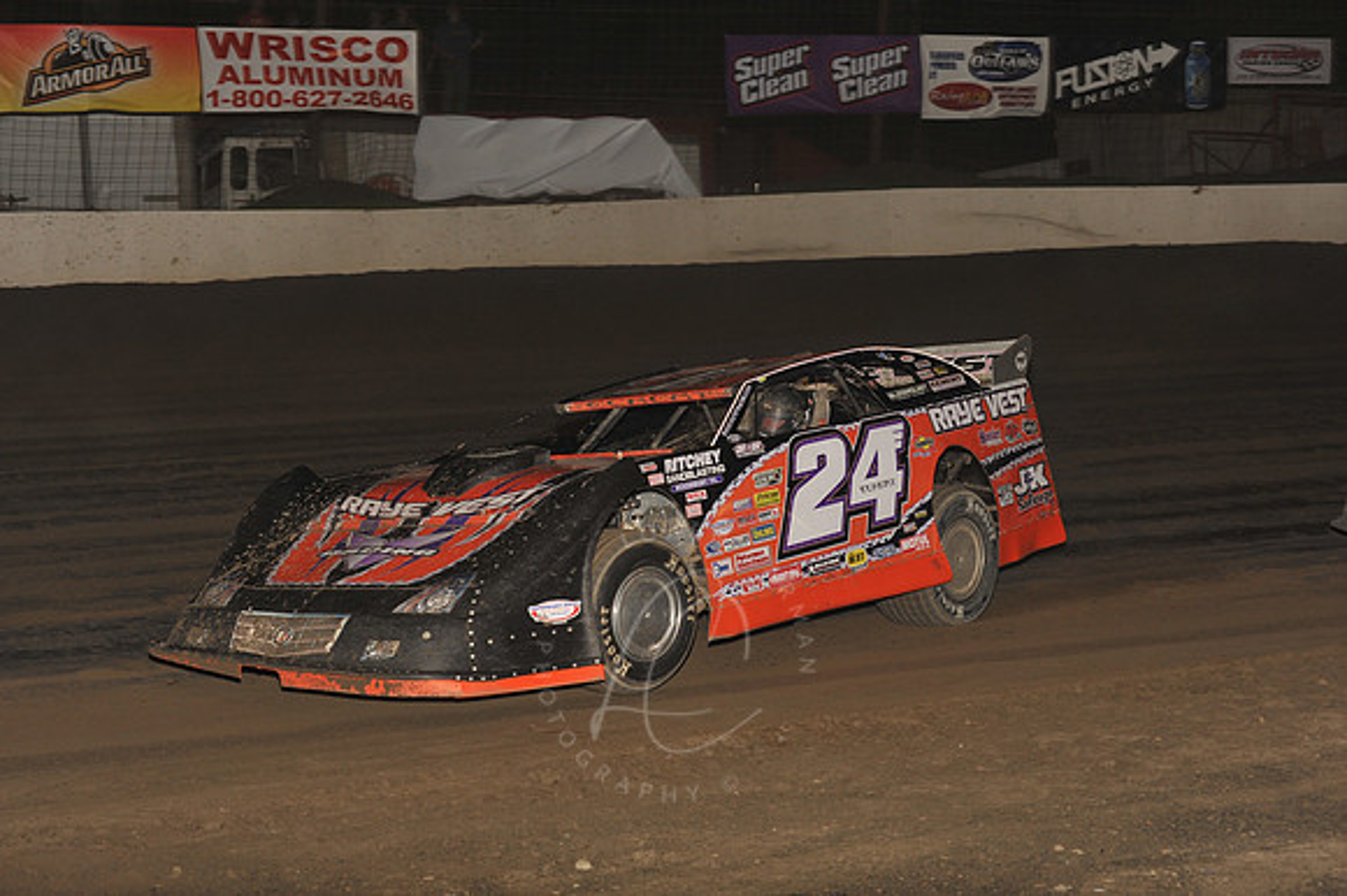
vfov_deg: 17.0
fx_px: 2992
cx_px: 674
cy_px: 448
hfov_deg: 25.4
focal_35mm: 80
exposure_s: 1/320
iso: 800
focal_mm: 80
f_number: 6.3
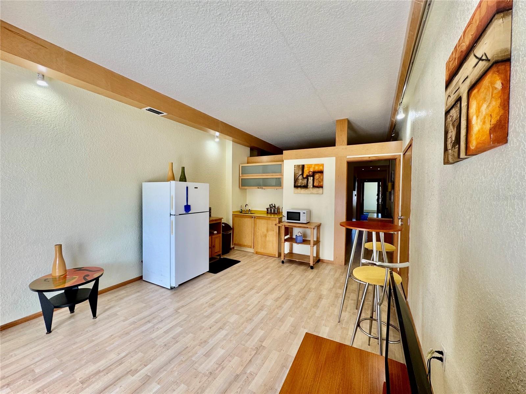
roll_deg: -0.6
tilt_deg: -2.3
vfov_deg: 85.7
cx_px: 263
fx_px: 213
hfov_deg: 102.1
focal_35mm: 14
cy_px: 197
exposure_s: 1/120
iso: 80
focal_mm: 2.22
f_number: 2.2
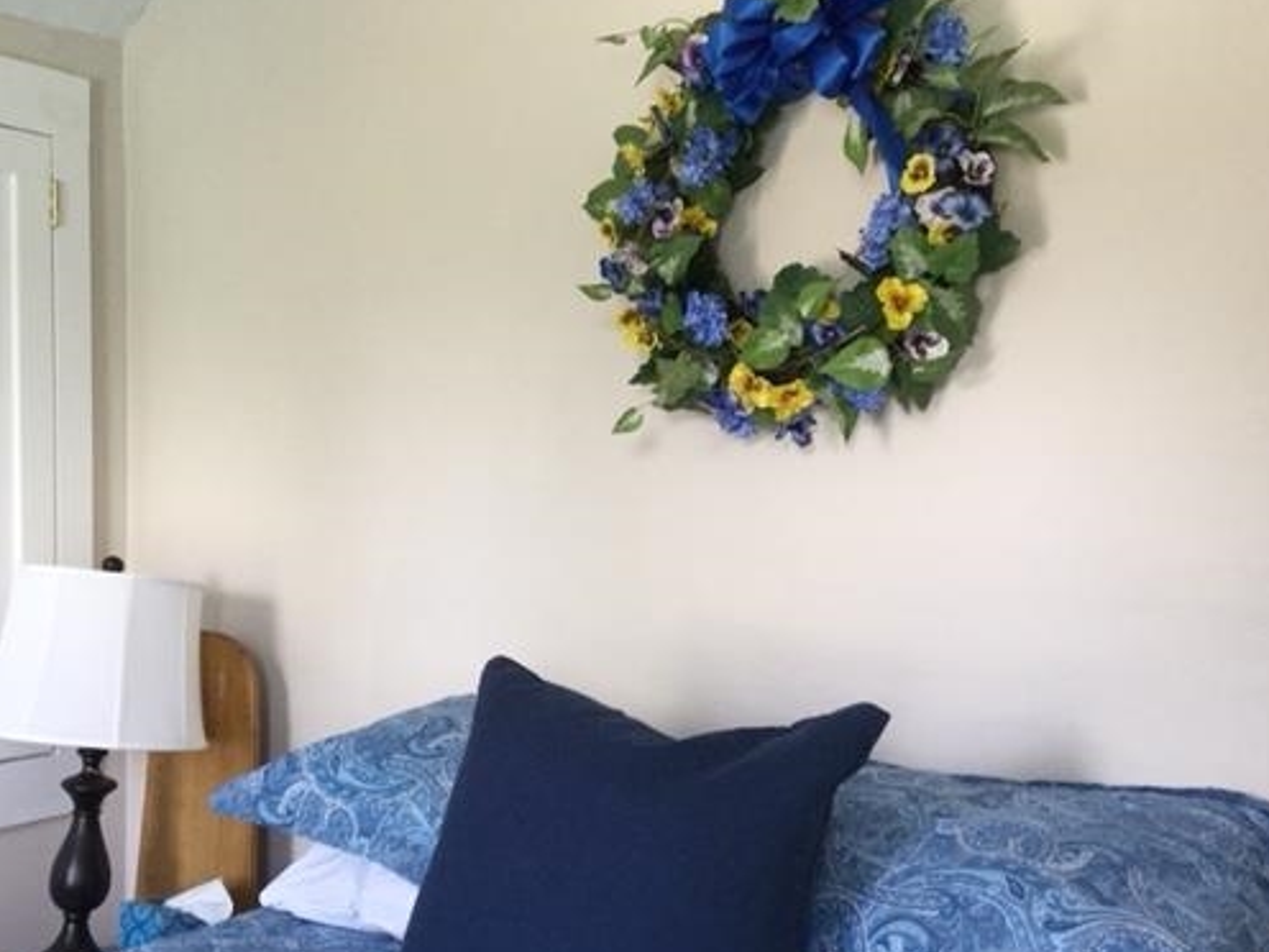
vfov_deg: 35.8
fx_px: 1466
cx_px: 530
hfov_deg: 46.6
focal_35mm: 40
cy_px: 578
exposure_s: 1/30
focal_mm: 3.3
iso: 80
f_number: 2.4
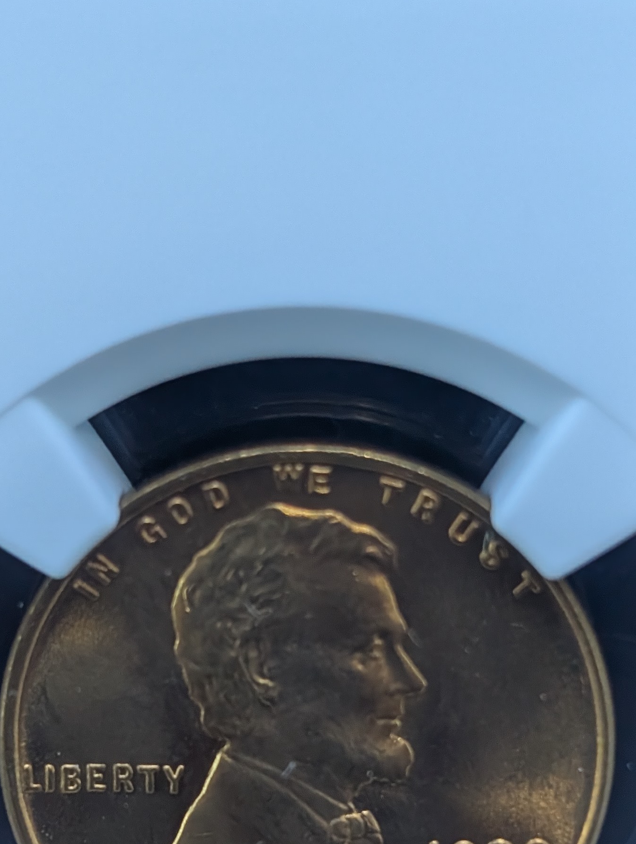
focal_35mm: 112
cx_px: 318
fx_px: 2737
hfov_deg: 13.3
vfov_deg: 17.4
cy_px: 710
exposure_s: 1/60
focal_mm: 6.9
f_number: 1.68
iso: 255
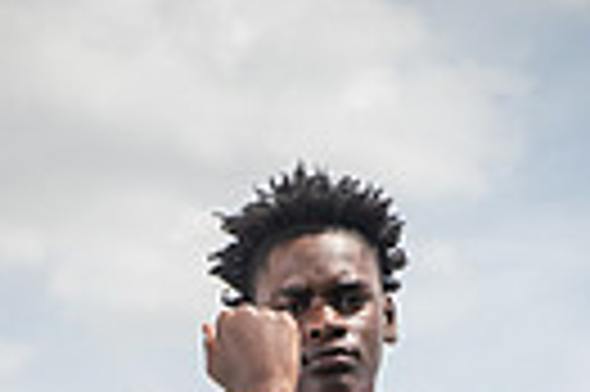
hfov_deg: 12.5
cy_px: 964
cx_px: 324
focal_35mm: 165
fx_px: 2701
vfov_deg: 7.7
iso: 160
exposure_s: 1/500
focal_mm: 48
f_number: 7.1
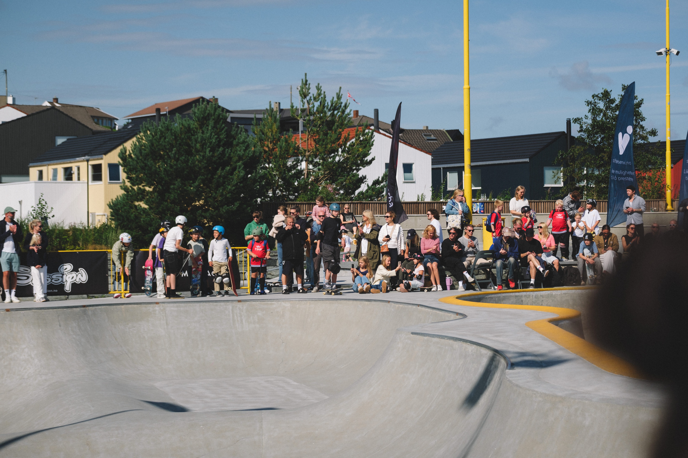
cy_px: 229
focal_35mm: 75
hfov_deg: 27.0
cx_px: 344
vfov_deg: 18.2
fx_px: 1433
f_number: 2.8
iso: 200
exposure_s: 1/320
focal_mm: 50
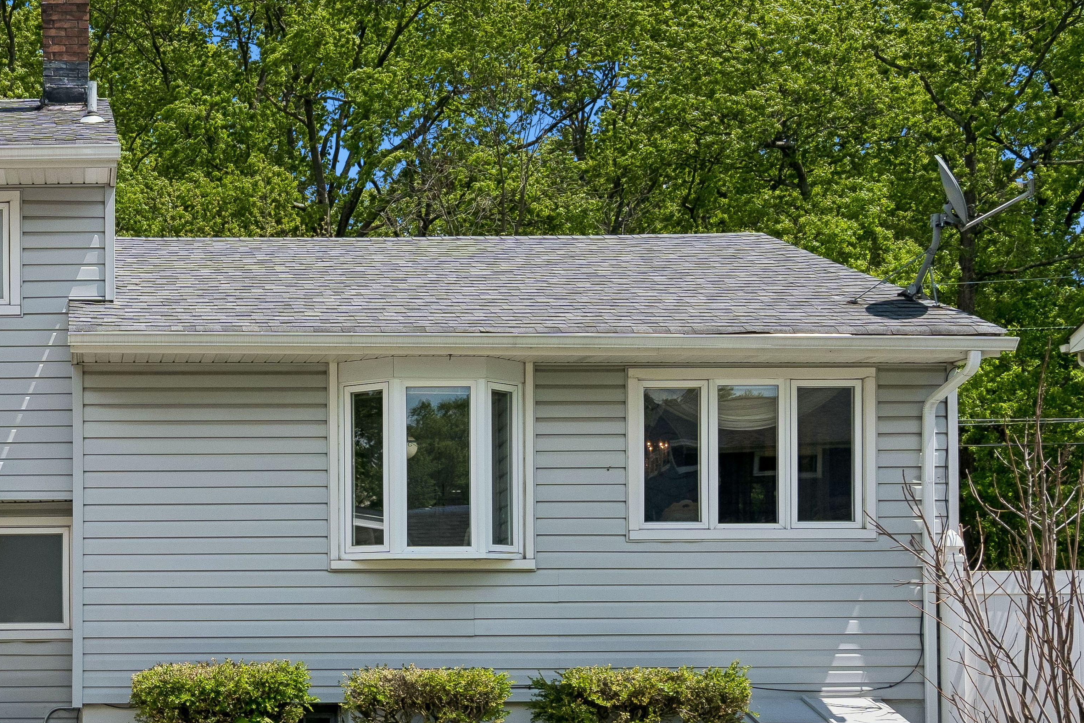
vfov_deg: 24.5
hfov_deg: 34.0
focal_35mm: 55
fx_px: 1656
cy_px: 475
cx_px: 82
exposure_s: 1/1000
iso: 200
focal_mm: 24
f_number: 8
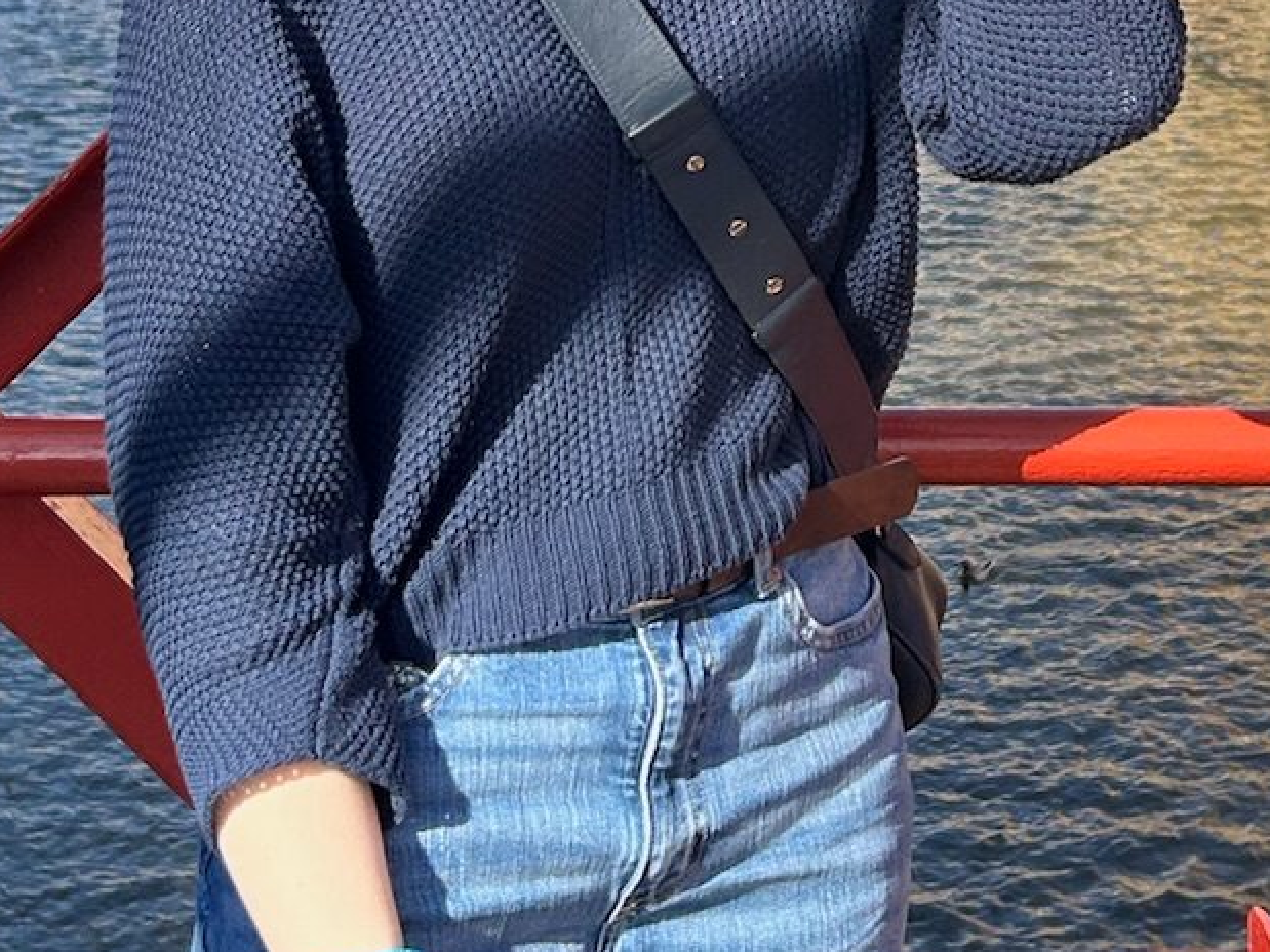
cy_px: -371
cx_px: 638
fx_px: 3155
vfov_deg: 16.0
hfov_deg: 22.8
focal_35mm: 86
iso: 50
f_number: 1.5
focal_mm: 5.7
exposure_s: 1/2994
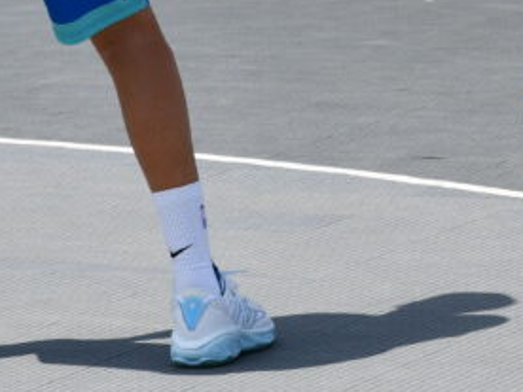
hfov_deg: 5.0
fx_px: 6028
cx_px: 544
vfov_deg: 3.7
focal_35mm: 399
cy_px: -230
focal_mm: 75
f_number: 9
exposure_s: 1/320
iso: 100
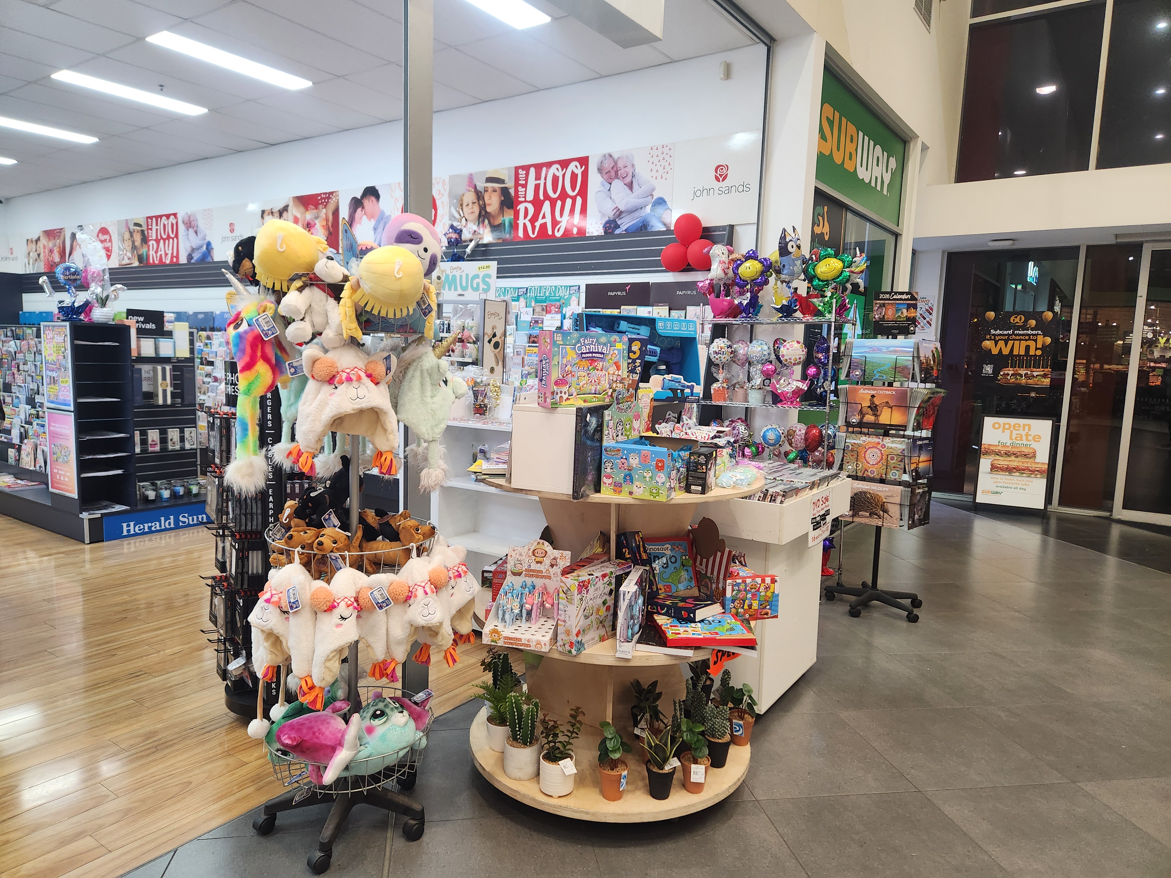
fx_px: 778
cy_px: 439
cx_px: 586
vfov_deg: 58.9
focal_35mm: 23
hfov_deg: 73.9
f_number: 1.8
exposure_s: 1/100
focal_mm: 5.4
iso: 250
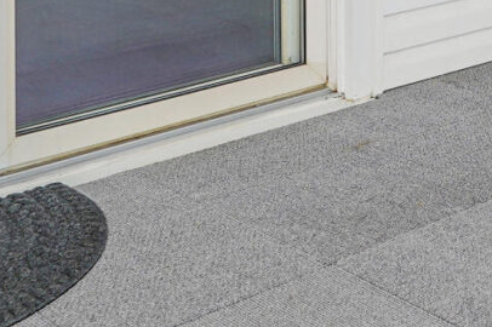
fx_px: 1379
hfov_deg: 18.7
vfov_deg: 11.9
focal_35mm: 101
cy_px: -343
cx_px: 648
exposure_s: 1/60
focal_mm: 16
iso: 64
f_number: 5.6
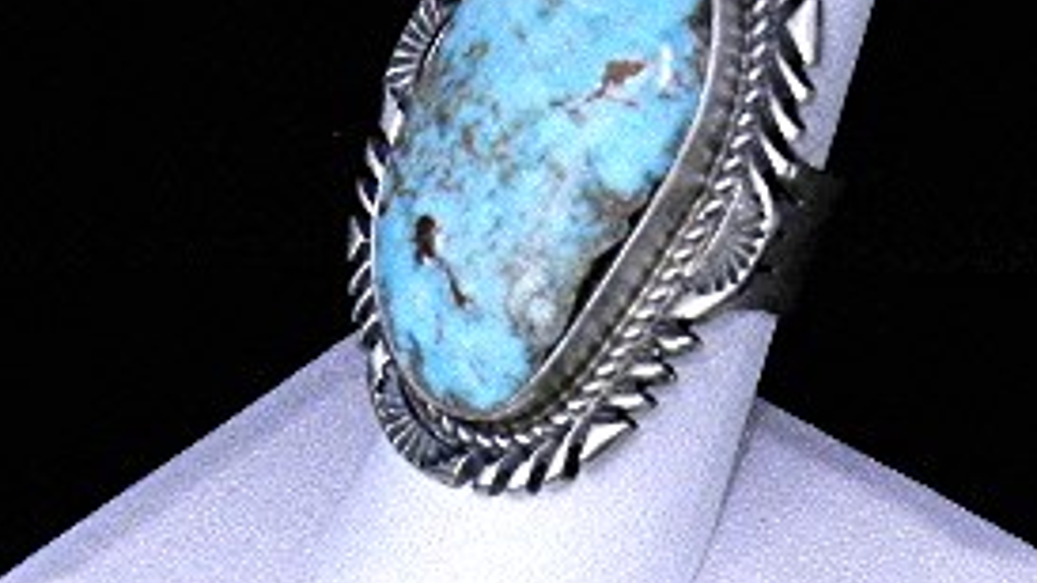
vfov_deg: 8.1
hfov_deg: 14.3
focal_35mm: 150
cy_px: 424
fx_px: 4124
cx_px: 636
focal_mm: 10.6
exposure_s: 1/30
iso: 800
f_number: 8
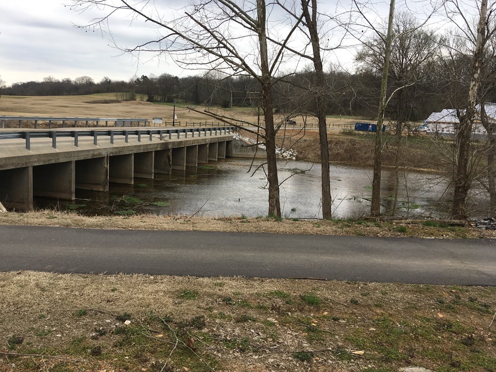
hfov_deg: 60.0
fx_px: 430
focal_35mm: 30
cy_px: 186
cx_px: 241
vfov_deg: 46.8
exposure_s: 1/596
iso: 25
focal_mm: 4.15
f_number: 2.2
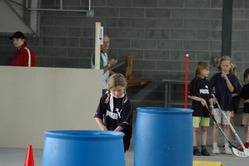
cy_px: 83
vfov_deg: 7.5
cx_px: 124
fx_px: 1265
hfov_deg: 11.2
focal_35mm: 183
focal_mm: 122
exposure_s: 1/125
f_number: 4.2
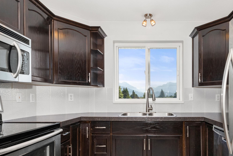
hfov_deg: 74.9
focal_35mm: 23
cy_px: 99
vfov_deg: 54.4
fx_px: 149
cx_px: 144
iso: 250
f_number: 9
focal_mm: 10
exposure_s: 1/200
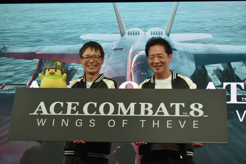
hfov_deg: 28.1
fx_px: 492
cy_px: 82
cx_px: 123
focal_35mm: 72
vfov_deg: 18.9
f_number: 5.3
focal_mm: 48
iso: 400
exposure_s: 1/60
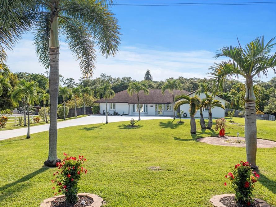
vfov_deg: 45.4
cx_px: 149
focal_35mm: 31
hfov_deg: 58.3
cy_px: 103
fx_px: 247
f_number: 3.5
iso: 100
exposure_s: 1/1000
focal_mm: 10.26
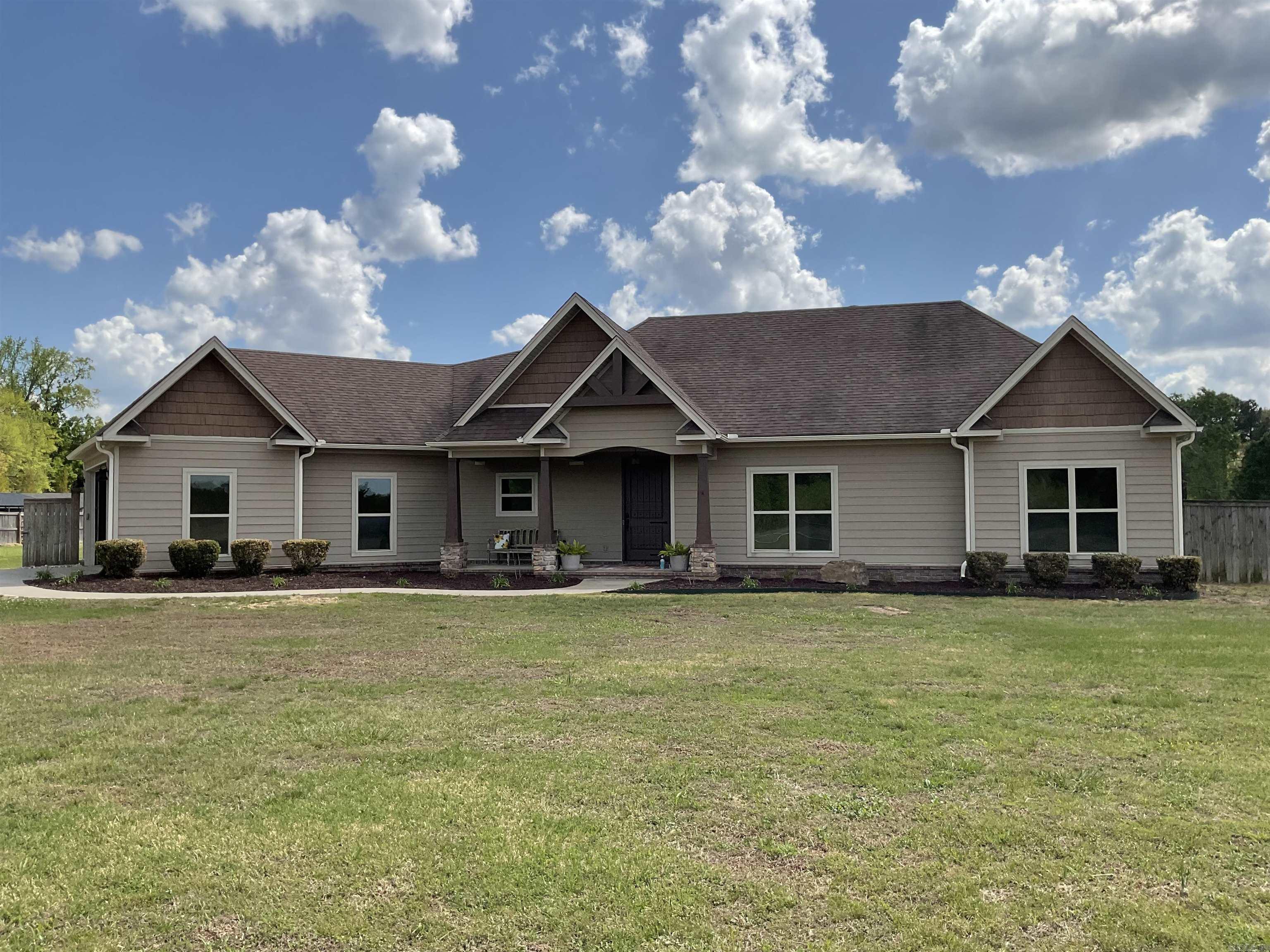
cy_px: 476
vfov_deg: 48.2
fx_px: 1064
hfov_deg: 61.7
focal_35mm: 29
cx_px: 635
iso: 16
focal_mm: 3
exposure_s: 1/2427
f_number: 1.8
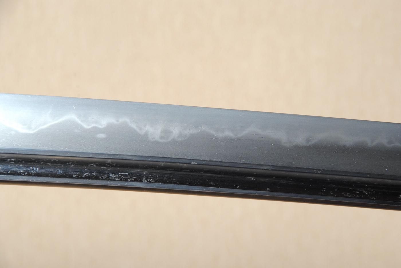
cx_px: 200
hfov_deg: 13.0
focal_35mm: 158
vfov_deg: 8.7
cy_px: 134
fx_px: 1756
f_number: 11
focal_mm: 105
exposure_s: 1/2
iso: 400
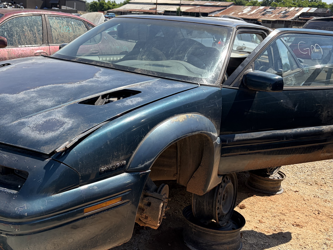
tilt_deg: -14.3
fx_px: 375
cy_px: 118
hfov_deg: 47.4
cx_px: 122
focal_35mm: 39
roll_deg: -3.5
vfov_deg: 36.8
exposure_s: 1/2985
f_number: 1.6
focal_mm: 5.96
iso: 50
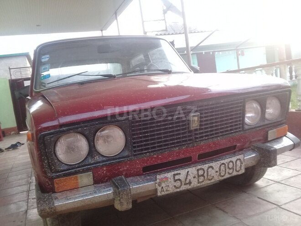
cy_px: 113
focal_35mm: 31
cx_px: 150
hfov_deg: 58.4
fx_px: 270
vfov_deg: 45.4
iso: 64
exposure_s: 1/50
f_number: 2.2
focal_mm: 3.3
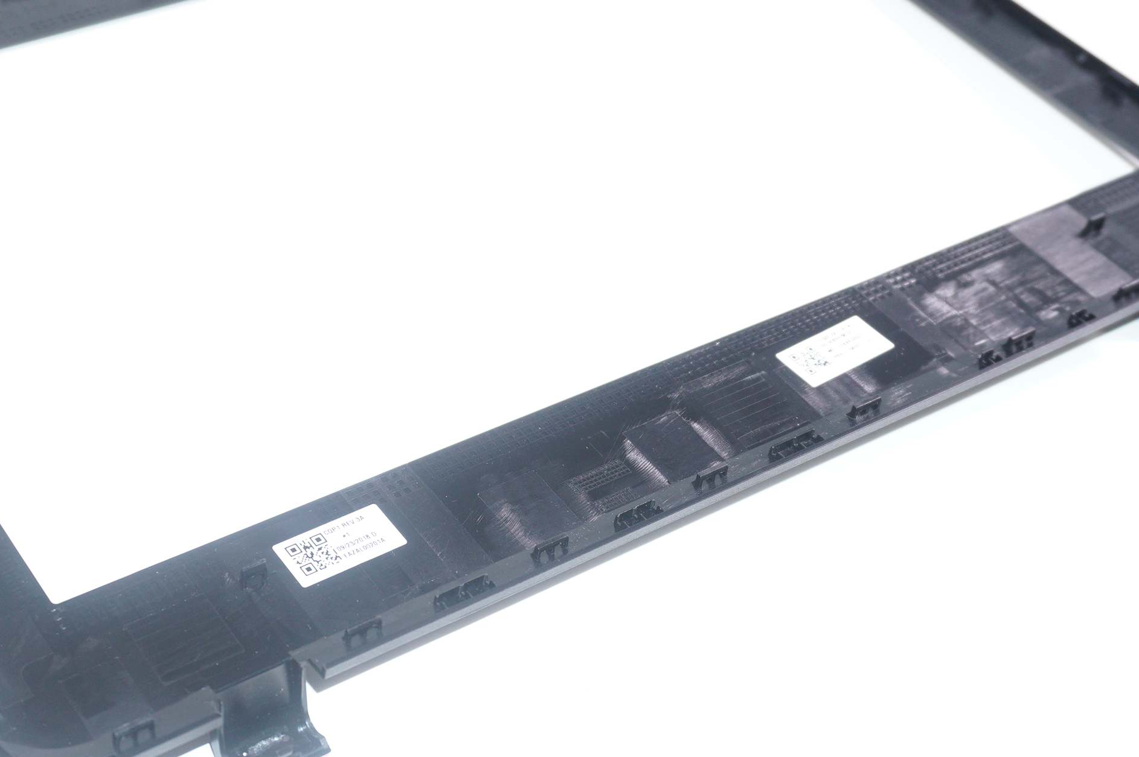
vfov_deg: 22.6
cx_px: 420
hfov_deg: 33.4
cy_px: 343
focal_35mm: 60
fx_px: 1890
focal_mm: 25
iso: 640
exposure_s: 1/160
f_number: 5.6
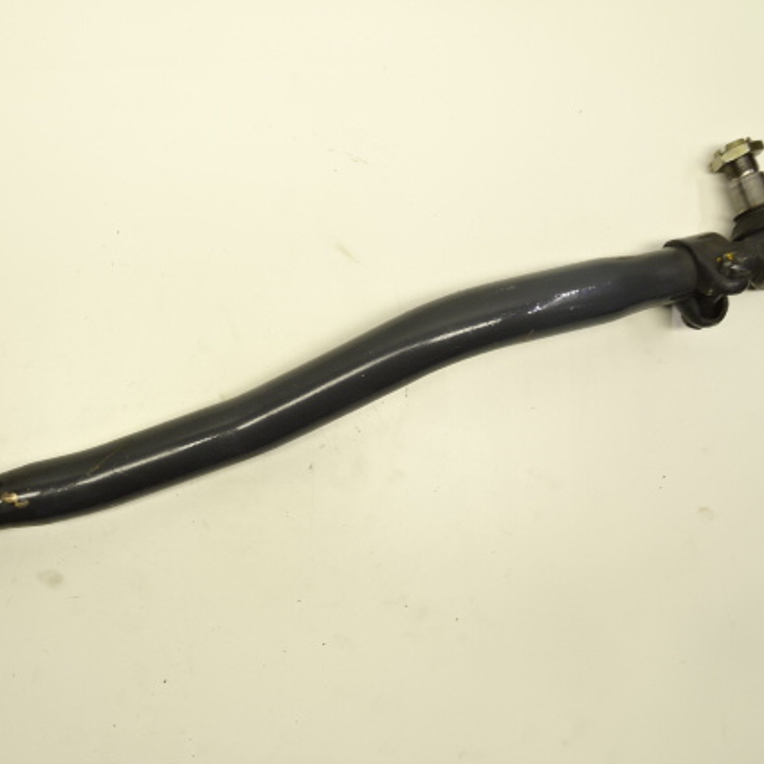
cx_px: 267
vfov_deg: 51.1
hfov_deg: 50.4
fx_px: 799
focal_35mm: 32
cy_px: 407
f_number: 3.5
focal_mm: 4.1
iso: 80
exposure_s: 1/40
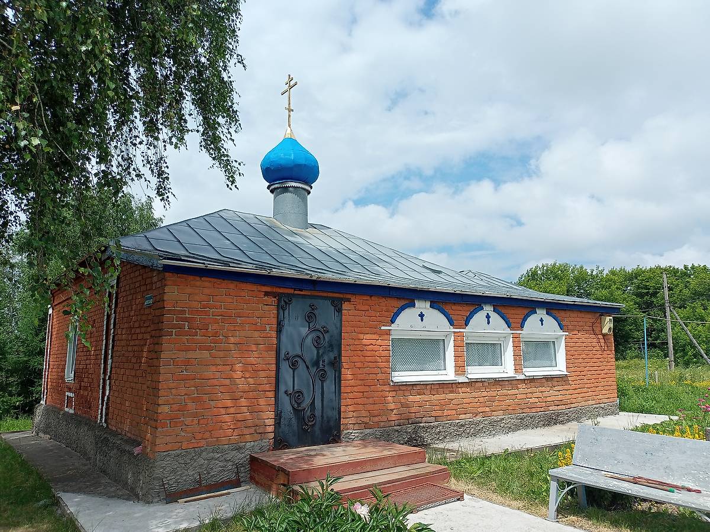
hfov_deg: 63.4
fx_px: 574
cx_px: 355
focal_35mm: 28
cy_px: 266
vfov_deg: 49.7
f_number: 1.8
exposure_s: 1/5025
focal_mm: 4.69
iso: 114
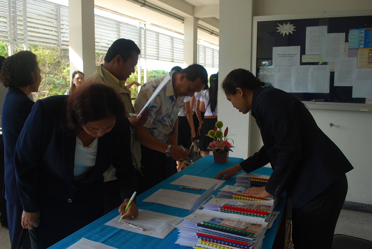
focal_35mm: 30
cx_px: 186
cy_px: 124
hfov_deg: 61.9
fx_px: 310
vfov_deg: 43.7
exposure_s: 1/80
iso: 200
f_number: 7.1
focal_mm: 20
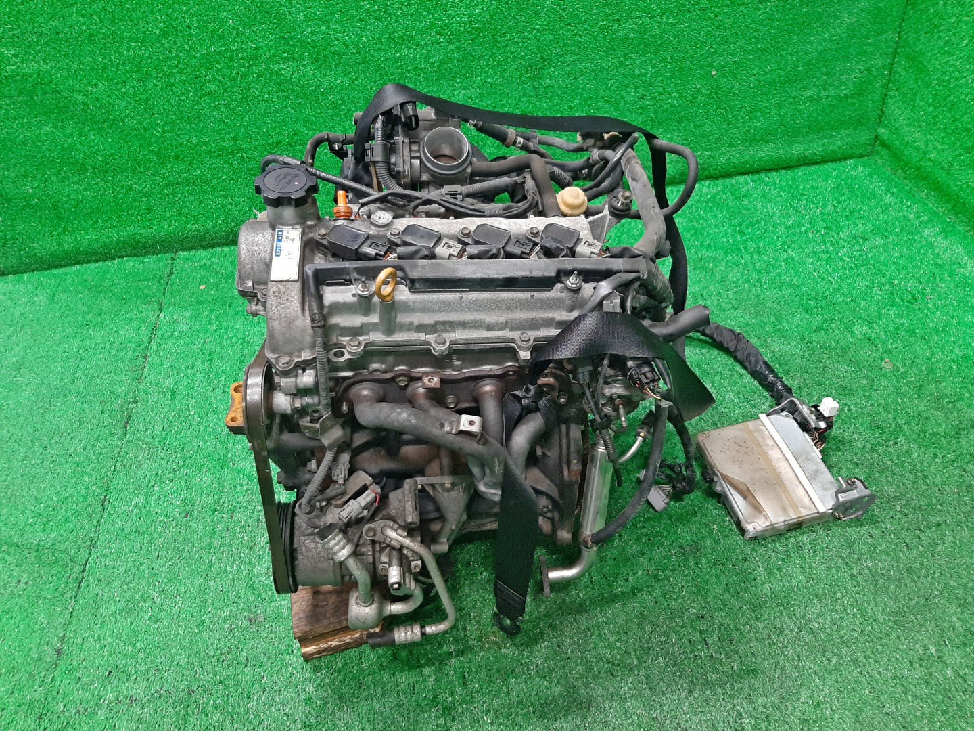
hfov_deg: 67.3
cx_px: 487
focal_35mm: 26
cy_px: 366
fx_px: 732
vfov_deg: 53.1
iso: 183
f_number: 1.7
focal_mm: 3.93
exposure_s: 1/50
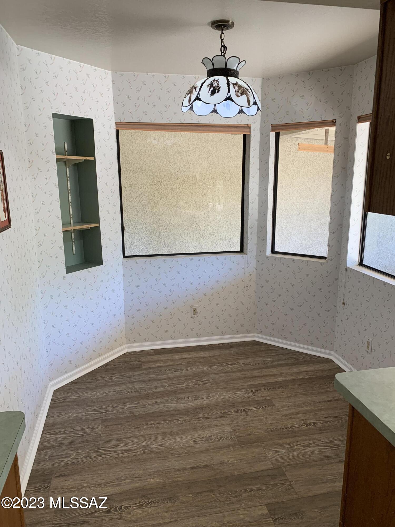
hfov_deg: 53.1
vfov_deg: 67.3
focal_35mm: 26
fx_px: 396
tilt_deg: -11.6
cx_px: 198
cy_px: 264
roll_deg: +0.3
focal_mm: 4.25
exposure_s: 1/120
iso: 64
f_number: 1.8
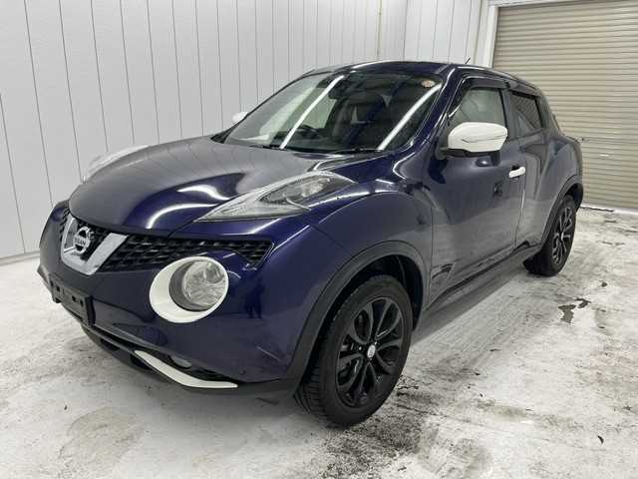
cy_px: 240
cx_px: 319
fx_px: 479
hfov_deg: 67.3
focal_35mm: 26
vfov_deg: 53.1
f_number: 1.6
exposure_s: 1/100
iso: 64
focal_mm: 5.1
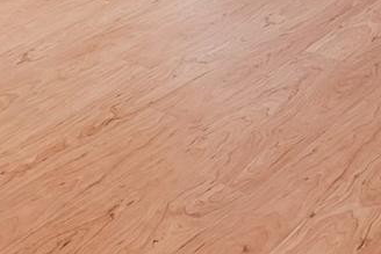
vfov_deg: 13.2
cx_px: 158
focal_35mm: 80
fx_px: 852
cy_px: -333
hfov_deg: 25.2
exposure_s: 1/30
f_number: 8
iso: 100
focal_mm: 11
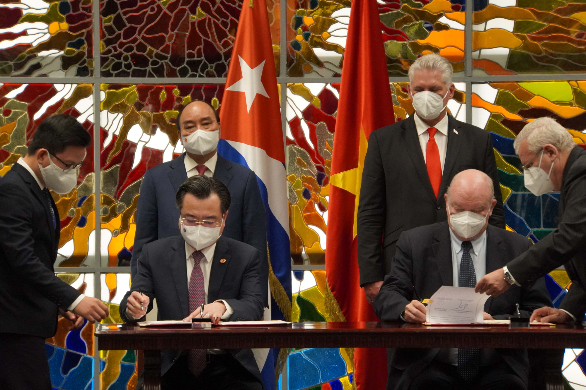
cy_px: 195
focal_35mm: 172
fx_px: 2807
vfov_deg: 8.0
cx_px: 293
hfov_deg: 11.9
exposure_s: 1/200
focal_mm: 115
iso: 3200
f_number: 6.3
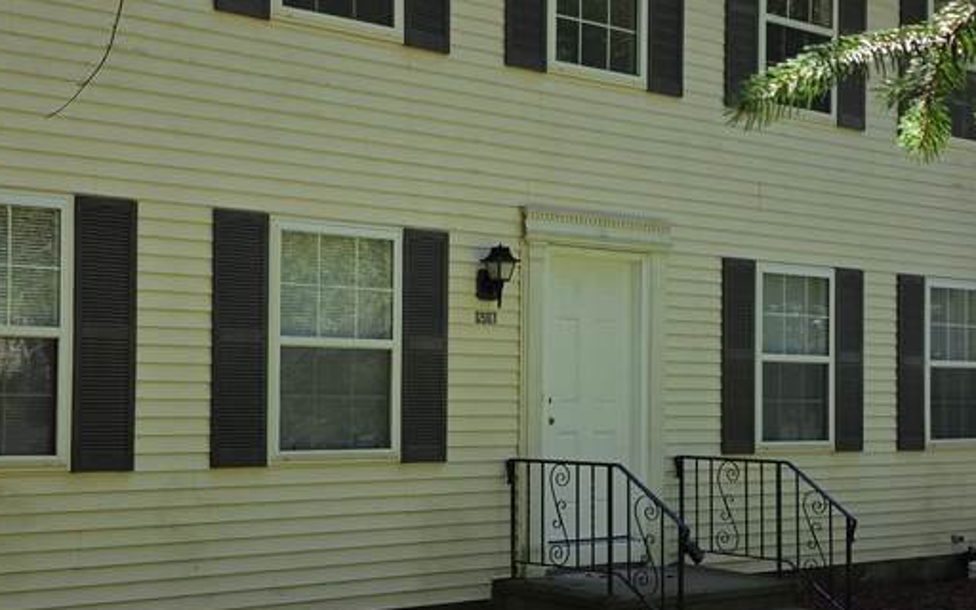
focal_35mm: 61
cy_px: 364
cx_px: 524
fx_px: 1623
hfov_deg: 33.5
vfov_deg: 21.3
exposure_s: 1/2043
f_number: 1.7
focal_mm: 6.3
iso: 80
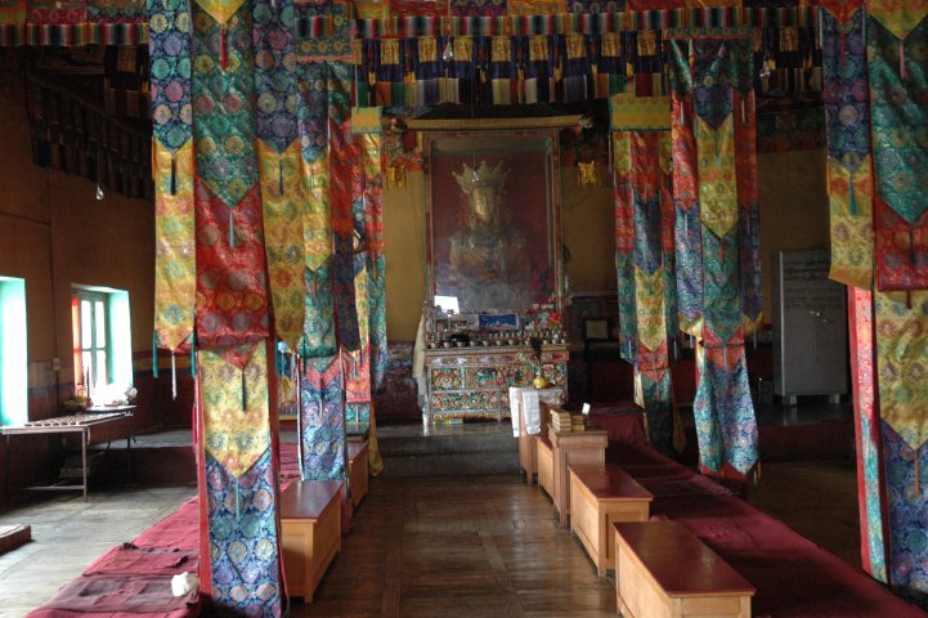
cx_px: 464
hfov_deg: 42.3
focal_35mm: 46
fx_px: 1198
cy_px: 309
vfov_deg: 28.9
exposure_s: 1/30
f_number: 4
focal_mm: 31
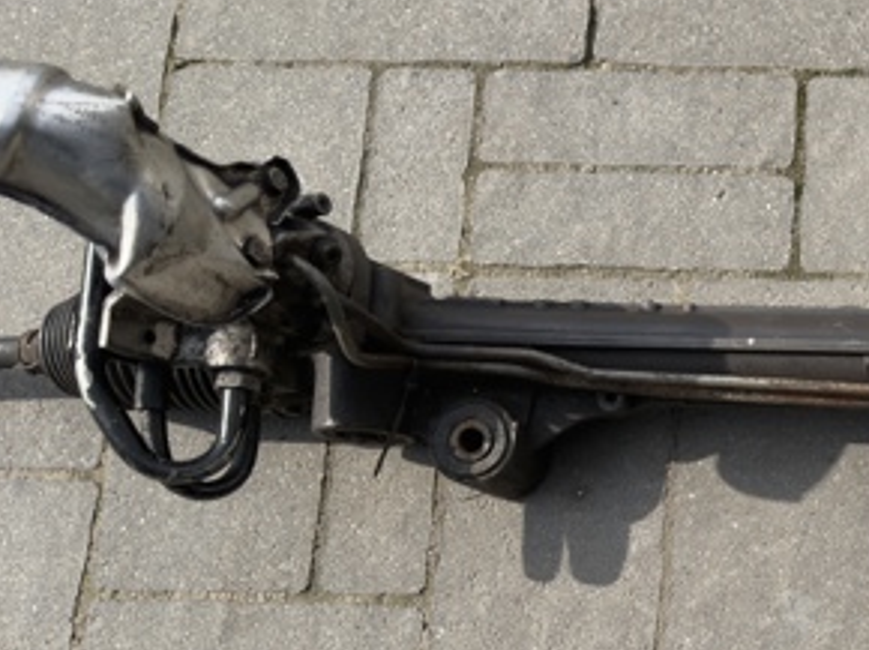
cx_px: 953
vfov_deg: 27.3
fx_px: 1329
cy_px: 431
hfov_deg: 32.0
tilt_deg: -77.1
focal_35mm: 53
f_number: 1.78
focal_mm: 6.76
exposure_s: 1/2262
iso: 64
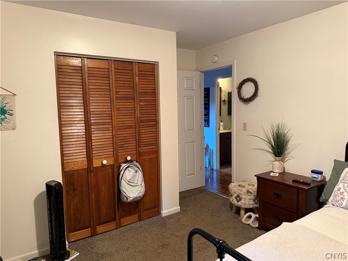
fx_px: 241
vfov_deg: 56.8
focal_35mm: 24
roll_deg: +0.8
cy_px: 130
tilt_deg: -6.5
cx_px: 174
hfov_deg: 71.6
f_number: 1.78
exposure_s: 1/60
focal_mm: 6.76
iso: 500
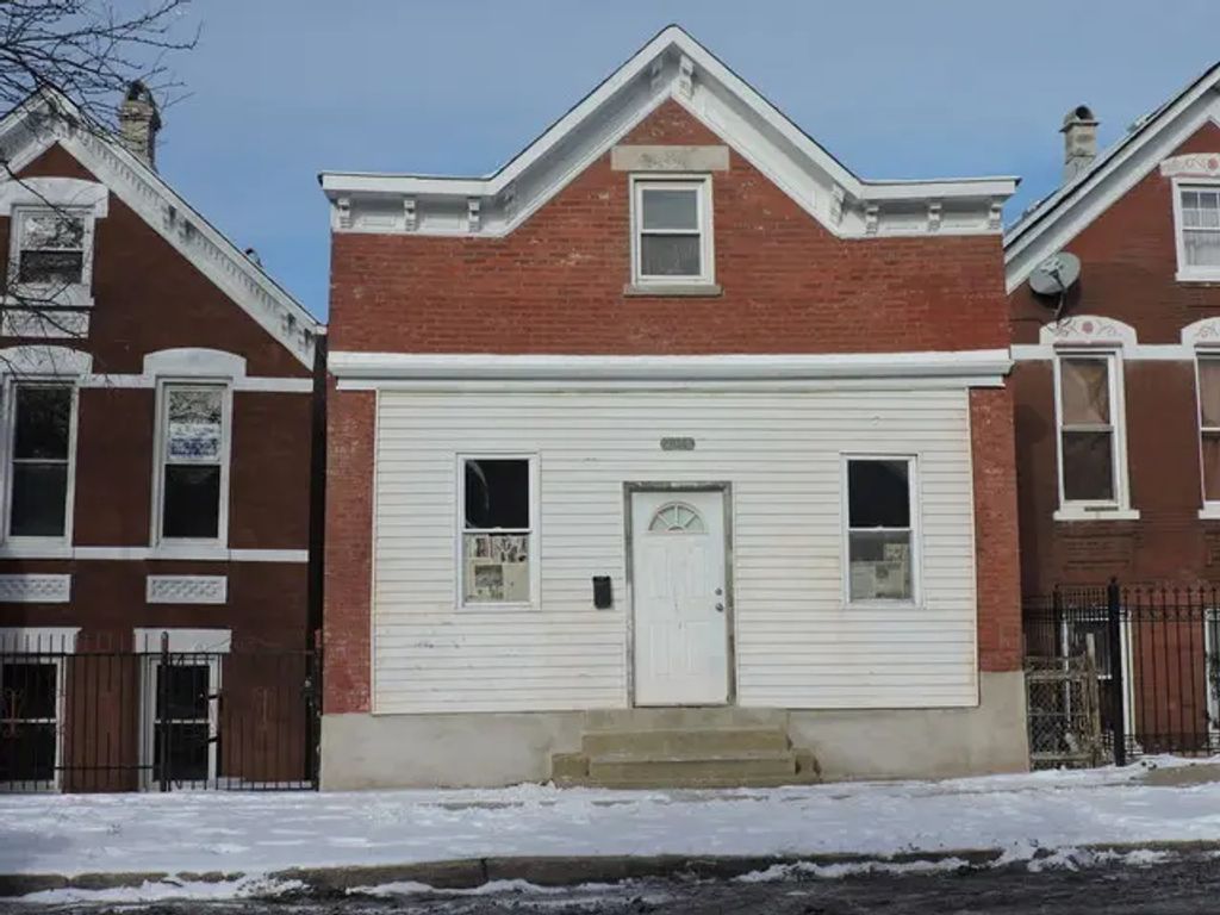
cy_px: 458
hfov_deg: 43.9
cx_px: 610
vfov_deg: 33.6
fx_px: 1515
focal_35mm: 43
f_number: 4.3
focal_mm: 7.7
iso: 100
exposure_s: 1/1250
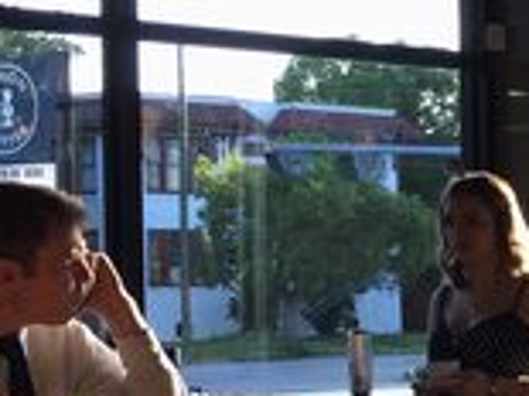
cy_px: 341
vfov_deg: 9.8
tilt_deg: -0.9
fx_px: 2291
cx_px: 1065
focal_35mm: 150
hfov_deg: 11.8
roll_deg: +0.5
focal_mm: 4.15
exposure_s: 1/120
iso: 32
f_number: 2.2
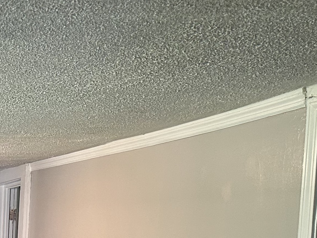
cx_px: -207
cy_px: 316
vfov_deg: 16.5
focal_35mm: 84
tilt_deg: -6.4
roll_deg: -0.7
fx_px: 769
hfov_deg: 19.2
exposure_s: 1/60
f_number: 1.78
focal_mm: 6.86
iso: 250
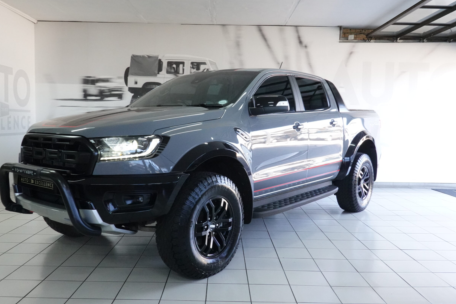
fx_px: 418
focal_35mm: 33
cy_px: 143
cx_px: 222
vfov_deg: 40.0
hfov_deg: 57.2
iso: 2500
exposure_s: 1/40
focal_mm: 11.52
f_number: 8
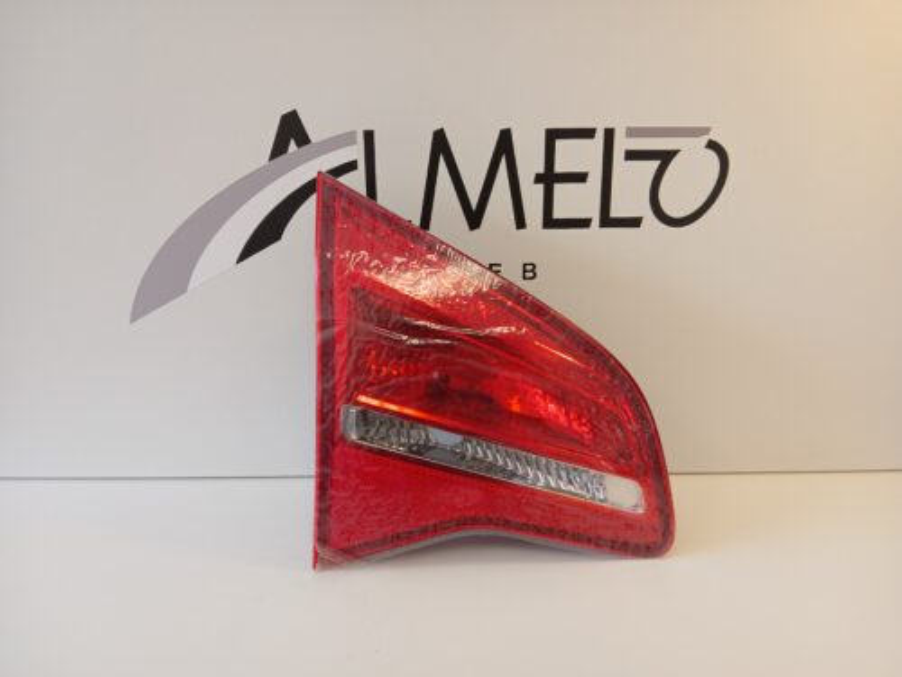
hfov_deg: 67.3
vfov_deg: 53.1
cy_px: 338
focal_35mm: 26
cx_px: 451
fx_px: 677
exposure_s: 1/50
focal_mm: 3.98
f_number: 1.8
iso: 50
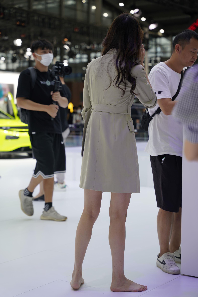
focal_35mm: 70
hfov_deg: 19.5
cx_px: 99
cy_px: 148
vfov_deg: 28.8
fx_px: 577
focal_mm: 70
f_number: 3.2
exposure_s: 1/320
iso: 320
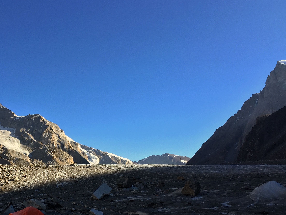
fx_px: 355
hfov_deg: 42.6
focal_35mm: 43
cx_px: 74
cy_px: 141
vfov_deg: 33.3
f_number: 2.2
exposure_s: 1/989
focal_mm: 4.15
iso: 32
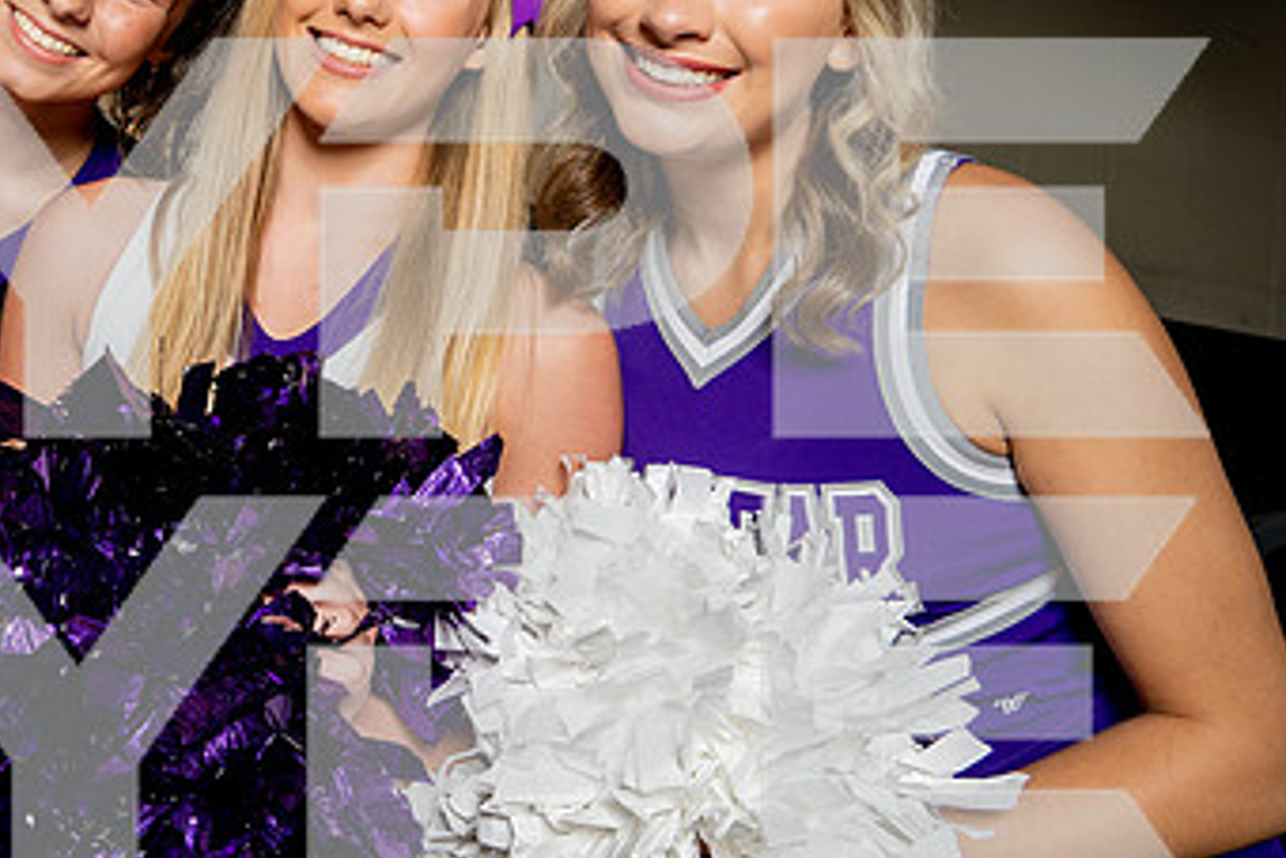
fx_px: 1465
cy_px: 240
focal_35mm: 41
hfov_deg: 44.9
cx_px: 246
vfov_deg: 32.2
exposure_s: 1/250
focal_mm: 24
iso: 100
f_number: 6.3
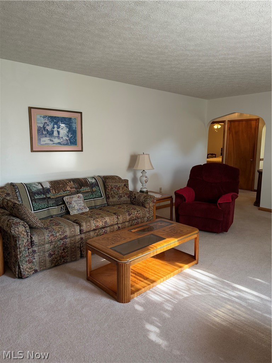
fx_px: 251
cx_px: 136
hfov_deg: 56.8
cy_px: 182
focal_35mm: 24
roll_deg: -1.0
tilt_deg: -8.9
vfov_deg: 71.6
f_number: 1.78
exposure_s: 1/123
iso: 160
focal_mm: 6.76
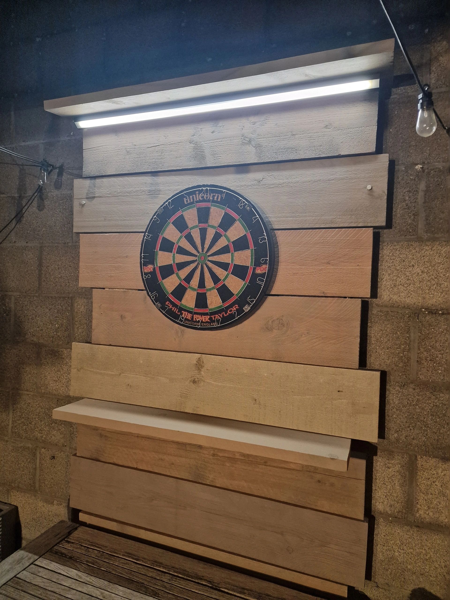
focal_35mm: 23
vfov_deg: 73.9
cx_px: 225
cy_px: 300
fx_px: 399
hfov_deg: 58.9
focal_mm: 6.4
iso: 800
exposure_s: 1/50
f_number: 1.8
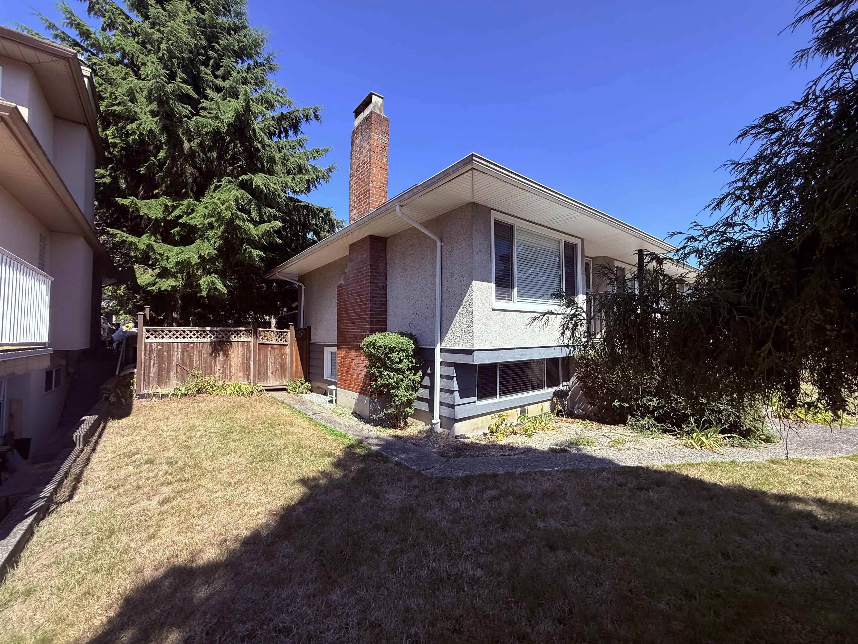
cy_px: 322
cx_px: 429
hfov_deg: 102.1
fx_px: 347
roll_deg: +1.4
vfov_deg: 85.7
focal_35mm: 14
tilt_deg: +5.1
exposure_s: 1/1211
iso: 64
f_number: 2.2
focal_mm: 2.22
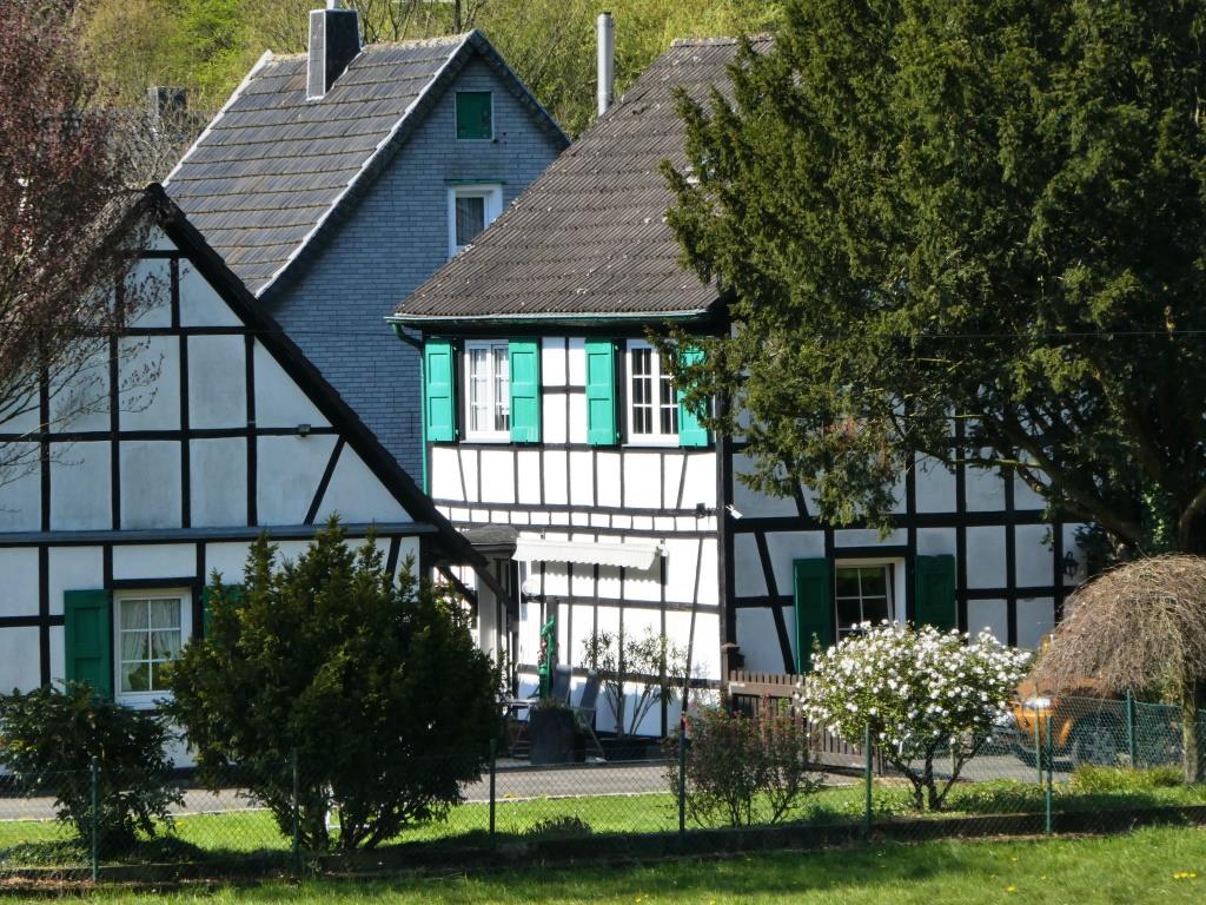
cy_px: 452
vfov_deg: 7.4
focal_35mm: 200
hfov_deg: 9.9
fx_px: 6968
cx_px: 603
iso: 80
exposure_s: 1/400
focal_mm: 35.8
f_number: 5.6
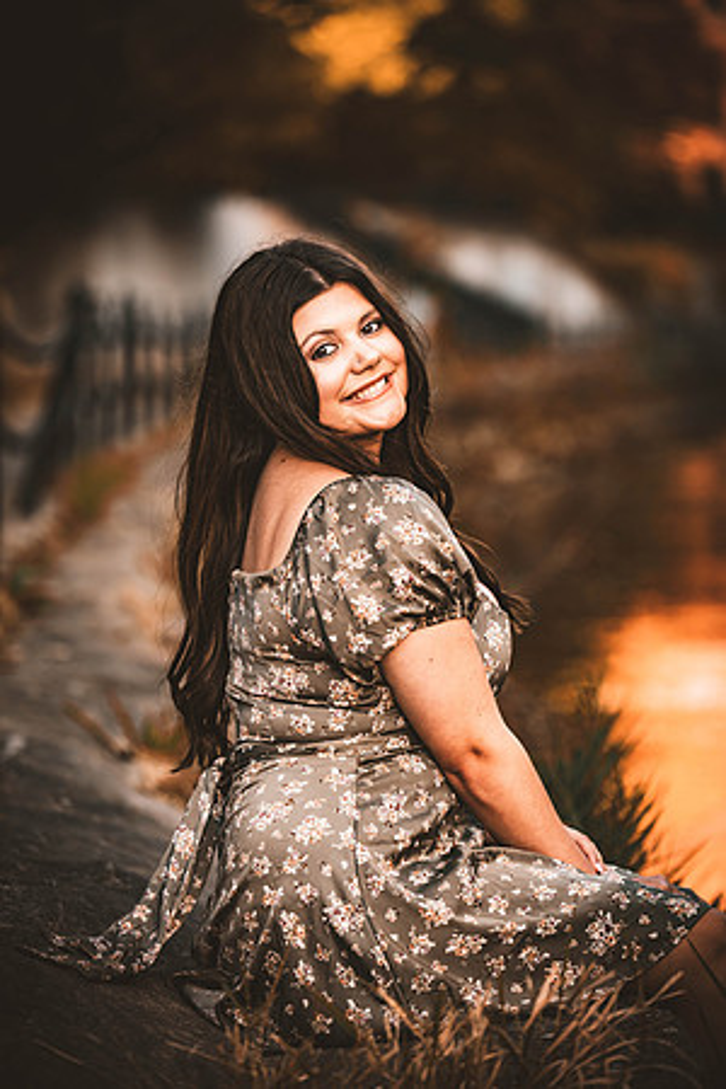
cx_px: 363
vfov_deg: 15.2
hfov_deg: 10.2
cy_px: 544
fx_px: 4083
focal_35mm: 135
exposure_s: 1/500
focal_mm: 135
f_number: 2.8
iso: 400
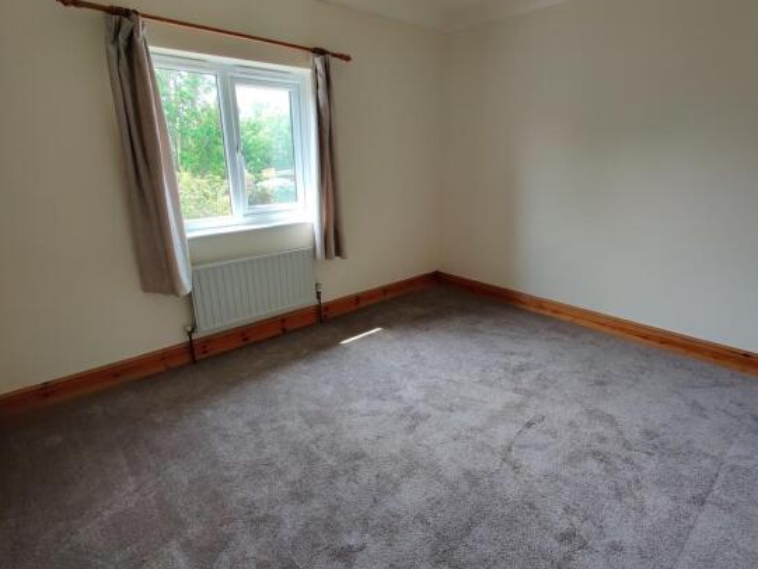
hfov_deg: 102.0
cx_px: 385
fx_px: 307
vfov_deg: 85.7
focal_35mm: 14
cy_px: 296
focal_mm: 2.25
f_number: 2.2
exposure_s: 1/100
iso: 160
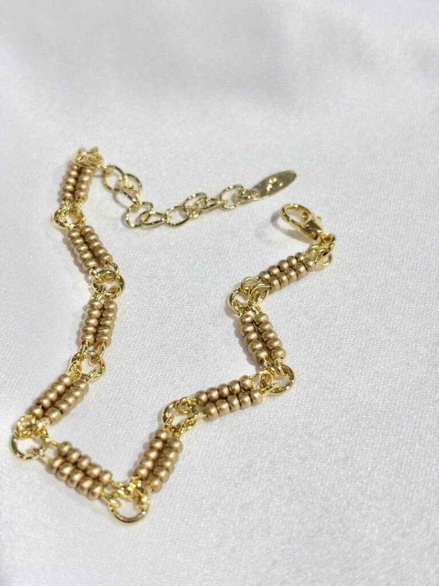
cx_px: 220
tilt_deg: -48.2
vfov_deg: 36.8
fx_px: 879
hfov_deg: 28.0
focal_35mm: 52
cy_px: 293
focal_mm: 5.96
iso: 32
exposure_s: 1/326
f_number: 1.6
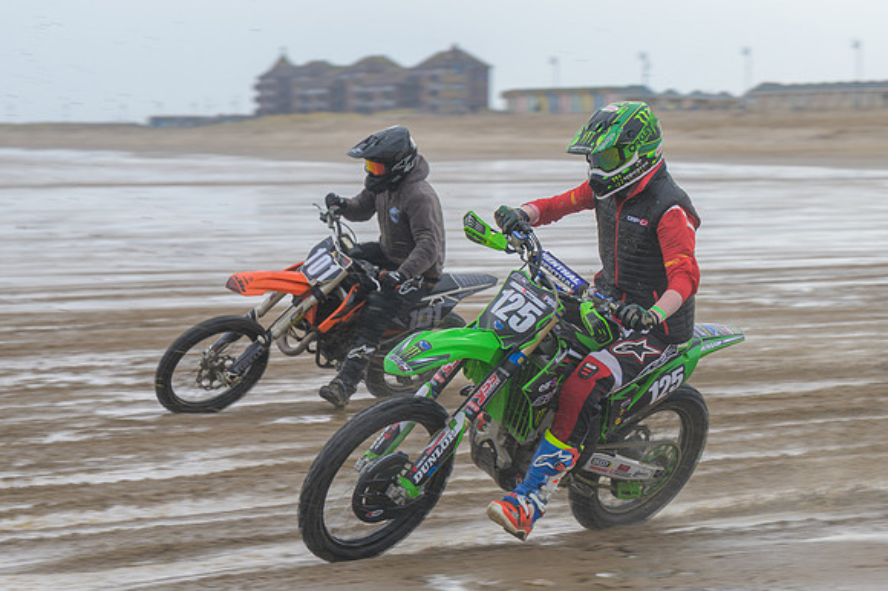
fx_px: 3397
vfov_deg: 9.9
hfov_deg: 14.9
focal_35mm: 138
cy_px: 350
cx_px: 489
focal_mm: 77
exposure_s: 1/320
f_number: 4
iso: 64
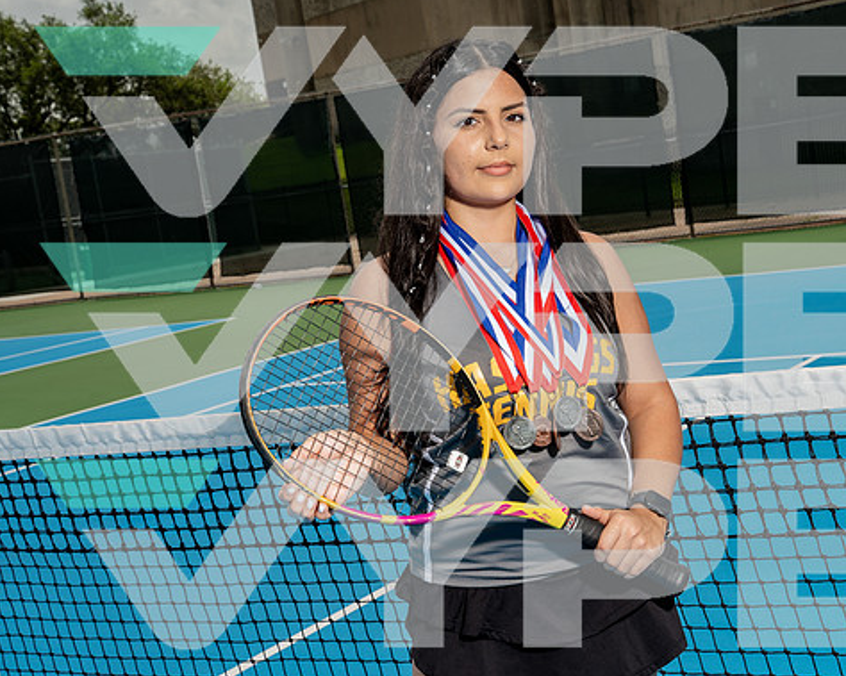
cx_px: 494
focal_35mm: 62
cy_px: 338
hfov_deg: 30.4
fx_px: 1552
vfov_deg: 24.6
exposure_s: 1/200
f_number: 11
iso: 100
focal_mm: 54
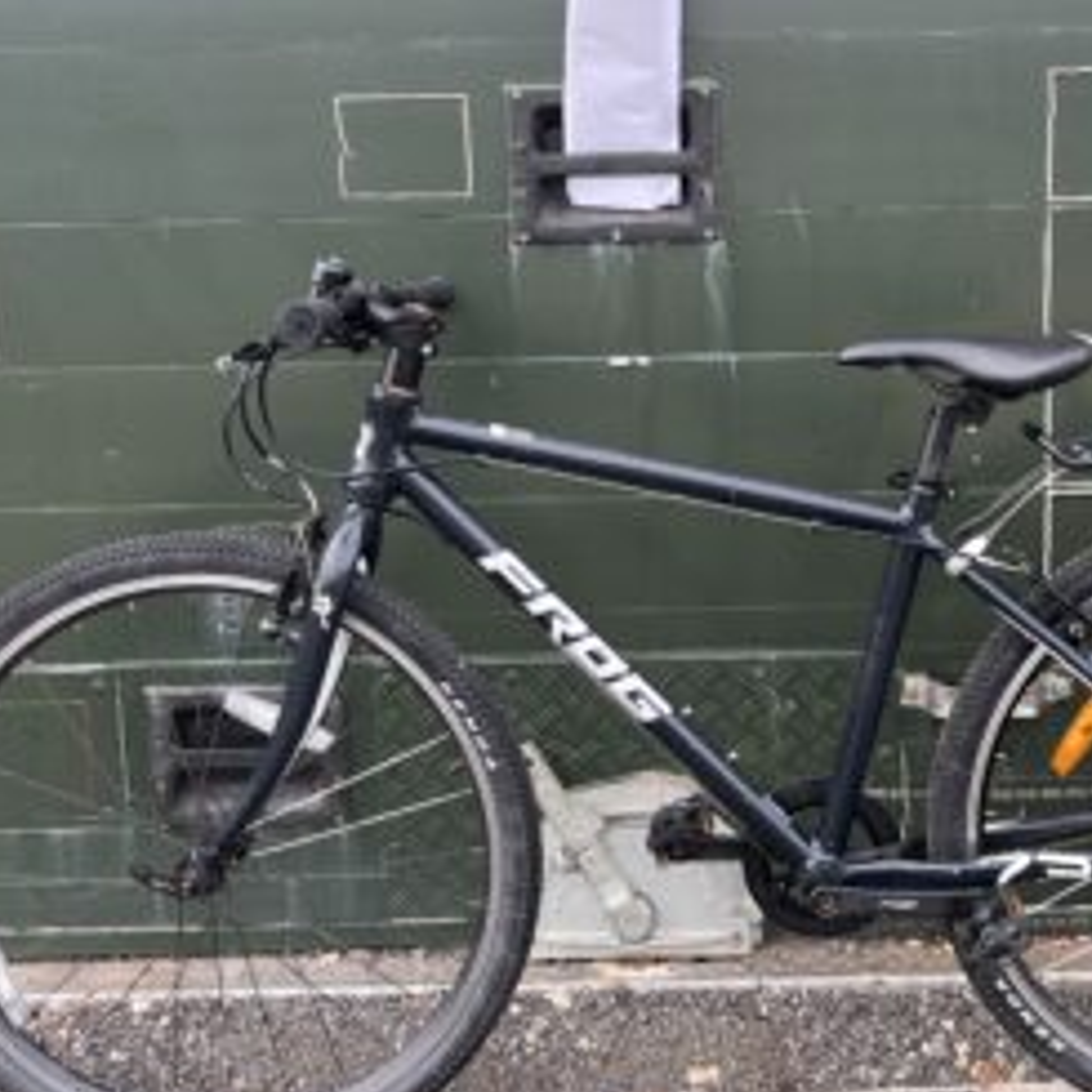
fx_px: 1606
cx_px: 740
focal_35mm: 45
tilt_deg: -10.8
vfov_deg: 37.4
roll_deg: +1.8
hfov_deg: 37.1
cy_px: 437
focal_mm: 5.1
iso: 40
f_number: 1.6
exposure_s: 1/232
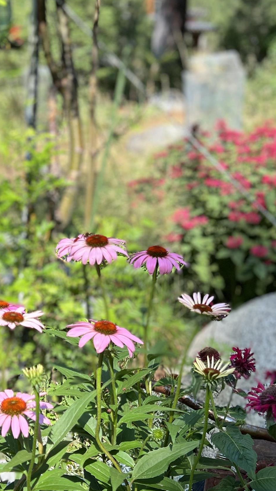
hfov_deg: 22.8
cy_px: 289
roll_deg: +1.8
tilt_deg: -15.8
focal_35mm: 52
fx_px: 677
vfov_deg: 39.7
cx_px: 59
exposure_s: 1/1468
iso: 50
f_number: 1.5
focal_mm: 5.7
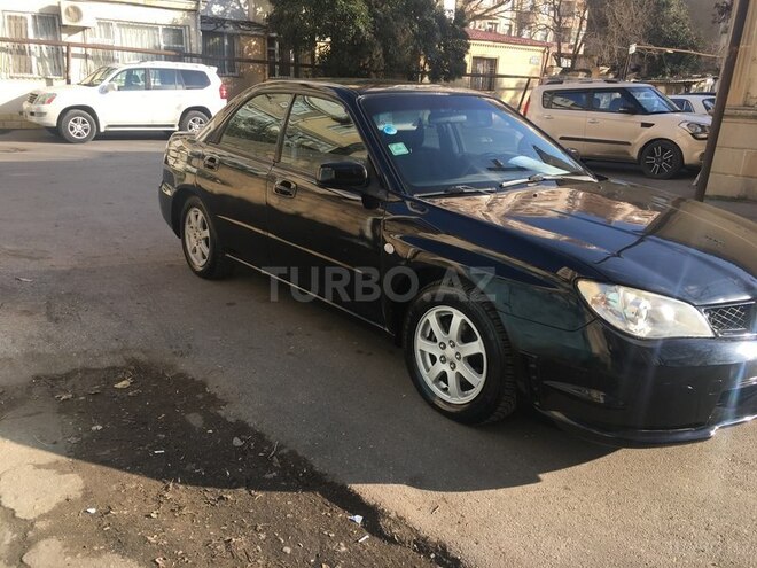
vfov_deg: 48.2
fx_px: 634
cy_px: 284
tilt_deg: -16.6
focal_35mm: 29
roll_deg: -2.3
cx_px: 378
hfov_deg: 61.7
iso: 25
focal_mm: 4.15
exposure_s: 1/411
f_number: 2.2
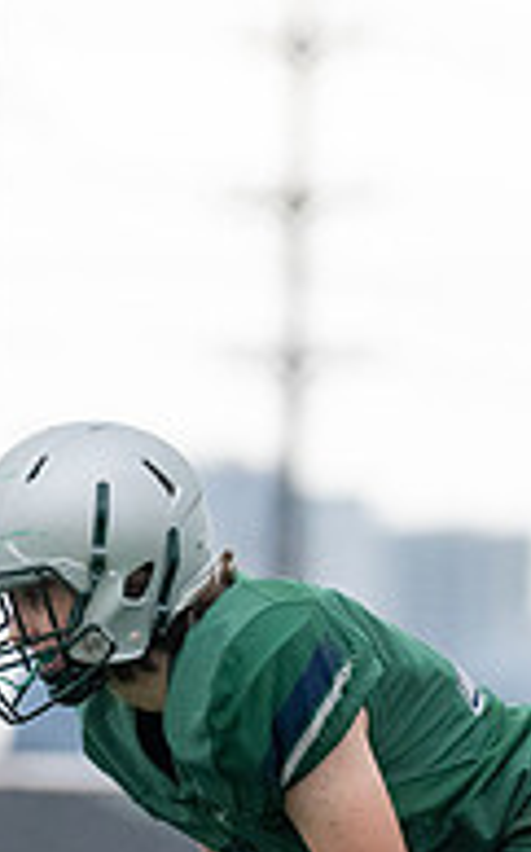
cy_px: 665
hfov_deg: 1.5
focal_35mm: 878
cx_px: 380
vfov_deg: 2.4
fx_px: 20360
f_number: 2.8
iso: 2500
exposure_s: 1/1250
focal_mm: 200
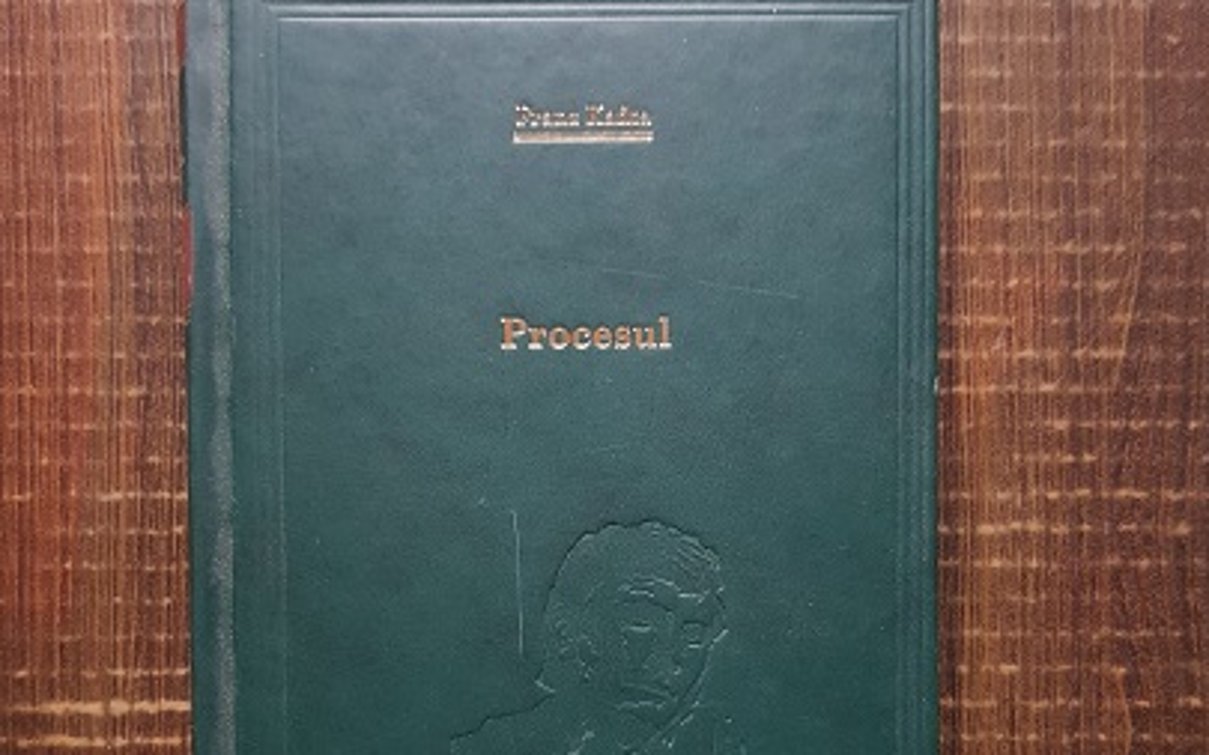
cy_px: 564
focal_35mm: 37
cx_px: 606
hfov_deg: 52.8
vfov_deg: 33.7
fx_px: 1219
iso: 200
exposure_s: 1/11
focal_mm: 4.3
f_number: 1.7
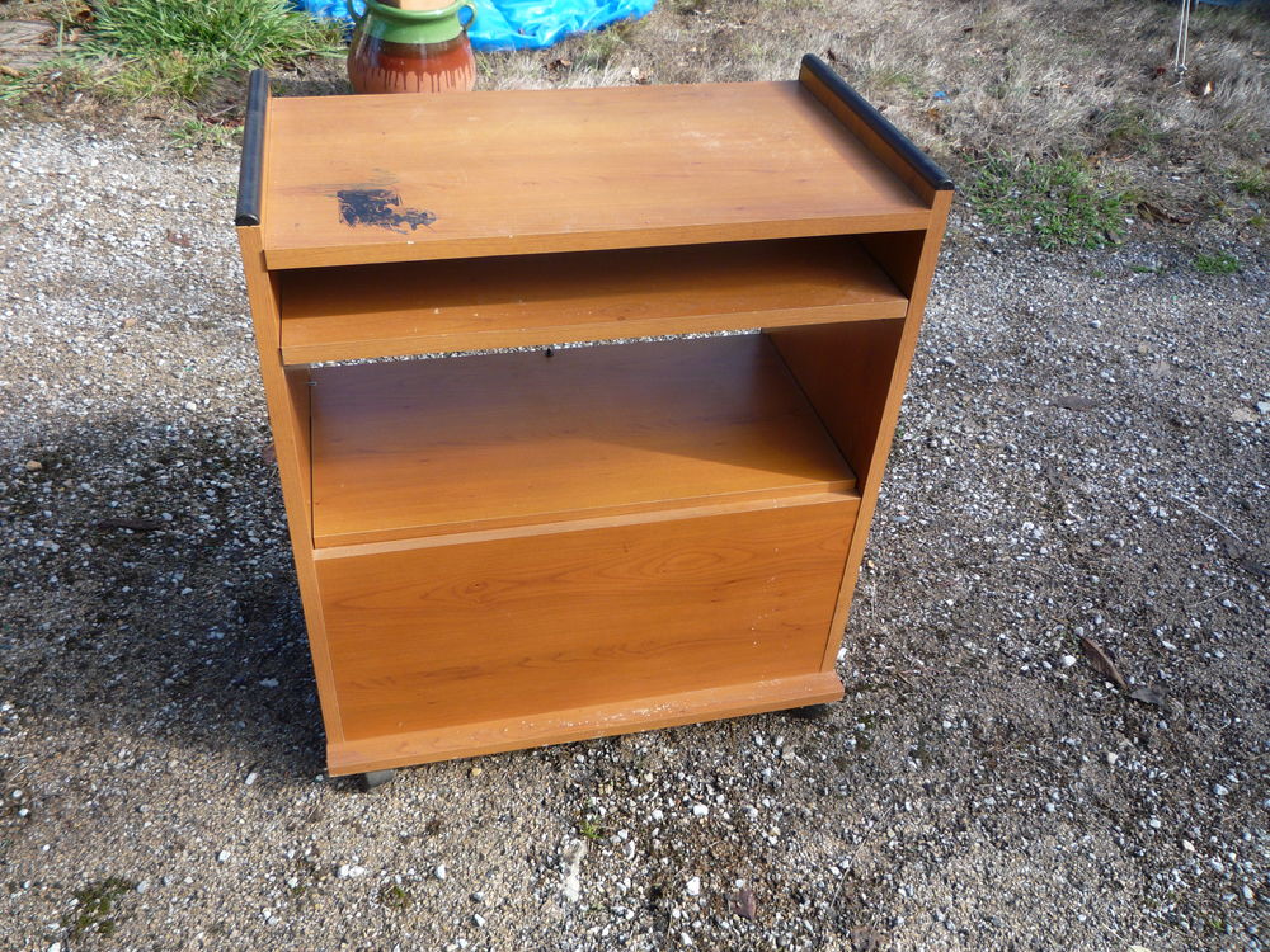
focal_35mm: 30
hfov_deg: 60.0
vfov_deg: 46.8
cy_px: 476
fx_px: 1101
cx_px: 635
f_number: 4
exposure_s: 1/160
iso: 100
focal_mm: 5.2
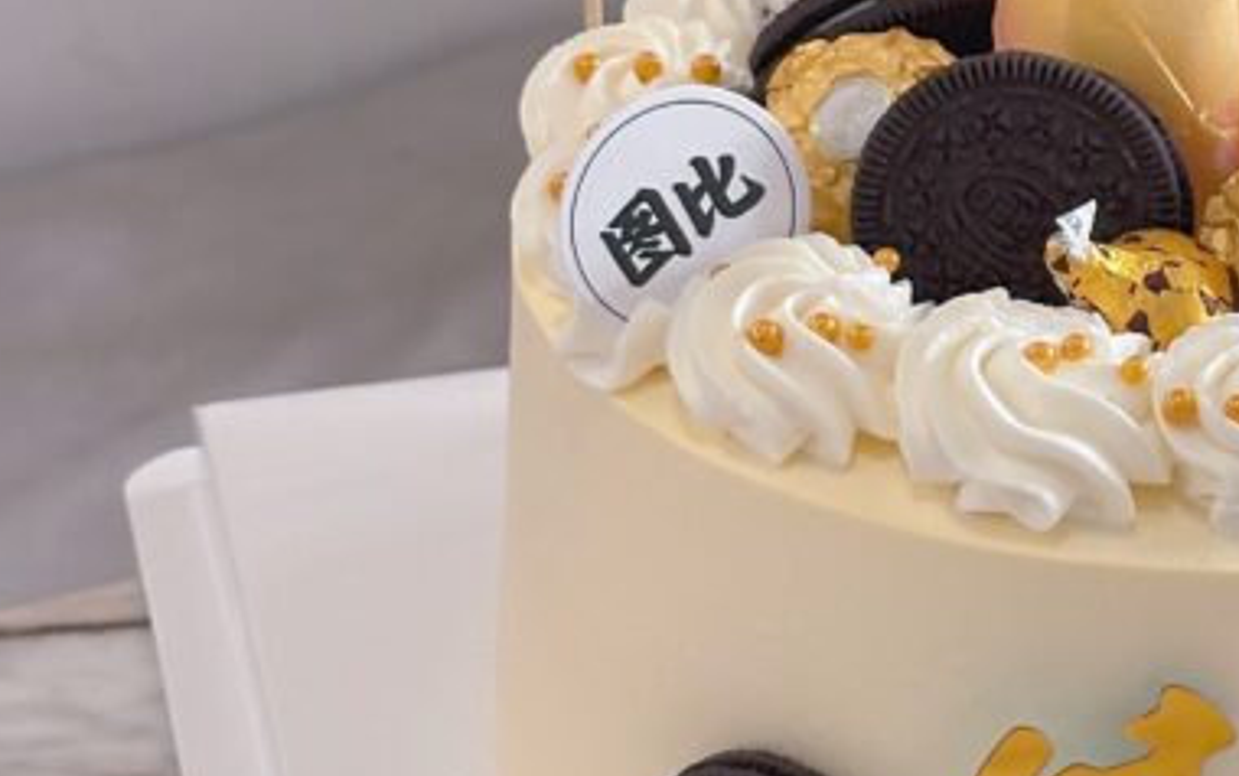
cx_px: 1200
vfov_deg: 9.5
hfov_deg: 15.0
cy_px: 88
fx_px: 4629
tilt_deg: -23.0
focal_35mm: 137
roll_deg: -2.8
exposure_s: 1/50
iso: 100
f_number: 1.78
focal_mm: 6.86
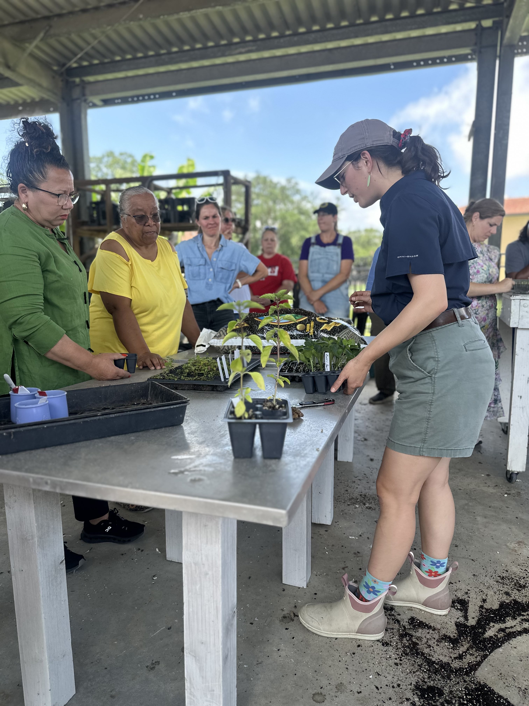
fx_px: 489
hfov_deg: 56.8
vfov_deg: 71.6
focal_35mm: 24
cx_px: 264
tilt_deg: -9.8
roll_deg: -1.5
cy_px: 353
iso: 80
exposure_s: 1/680
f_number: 1.78
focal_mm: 6.86
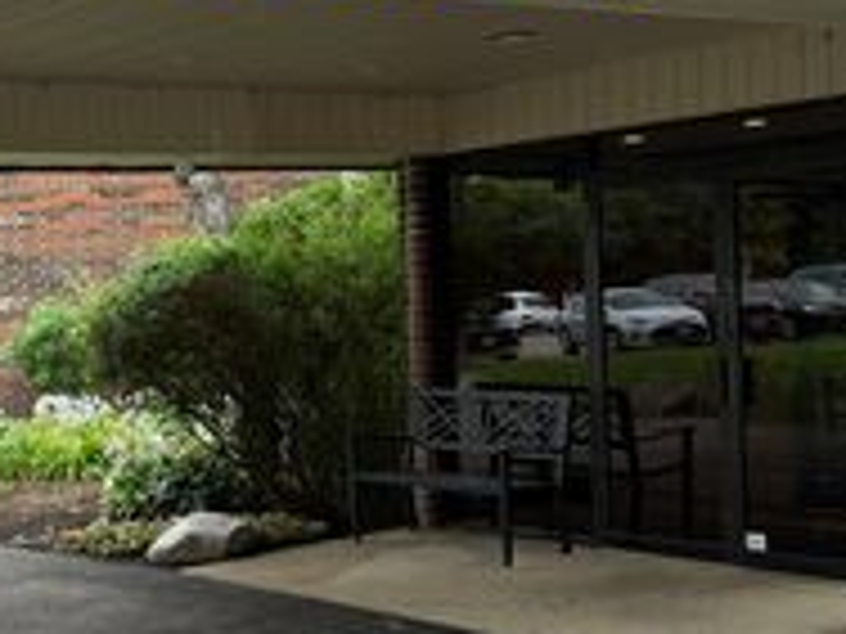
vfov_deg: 22.9
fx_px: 1564
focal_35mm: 64
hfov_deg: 30.0
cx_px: 274
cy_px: 362
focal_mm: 6.76
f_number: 1.78
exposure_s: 1/200
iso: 64
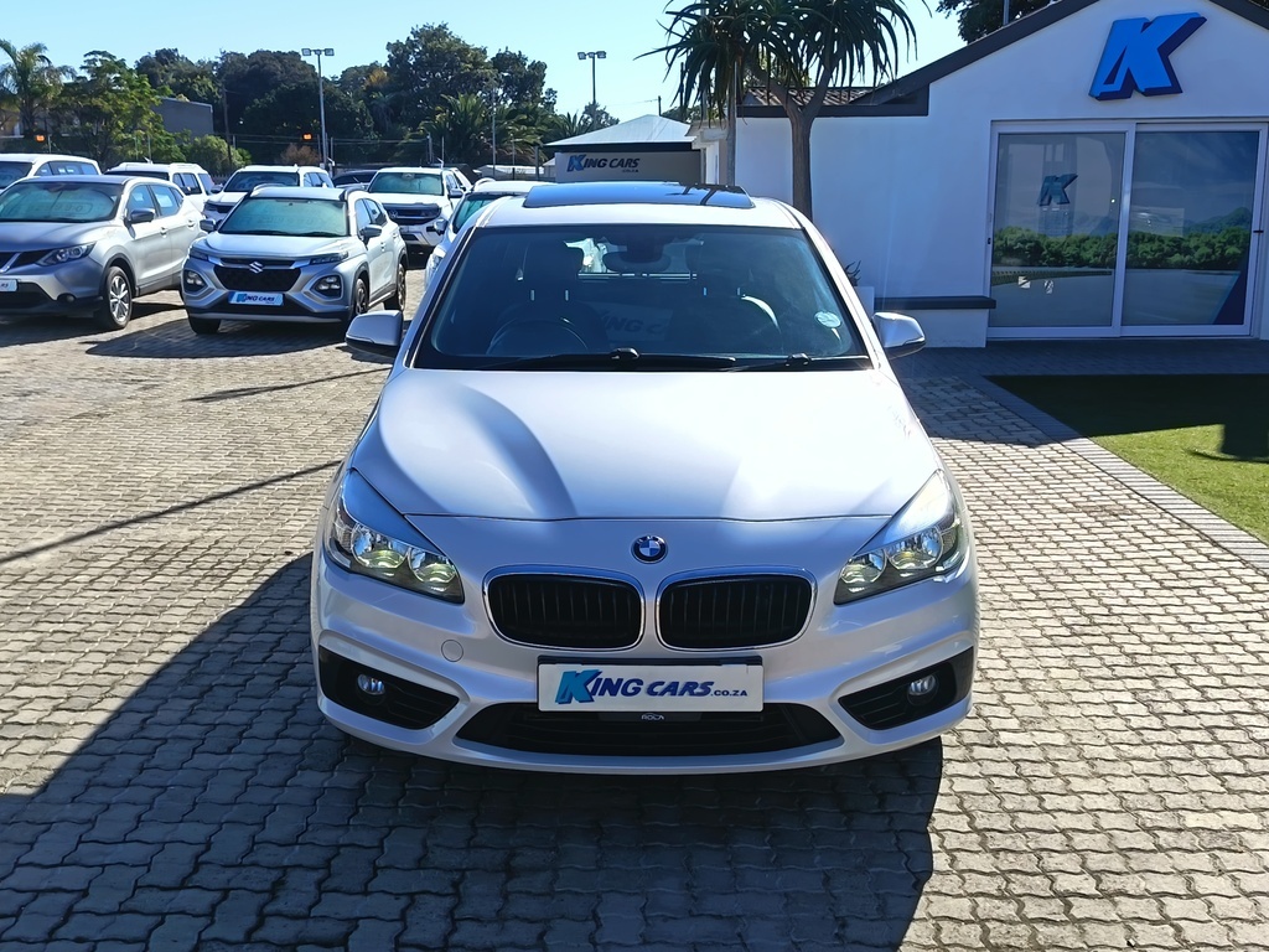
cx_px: 634
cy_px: 476
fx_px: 1320
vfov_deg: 39.7
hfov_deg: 51.4
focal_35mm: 36
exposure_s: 1/676
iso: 100
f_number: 1.75
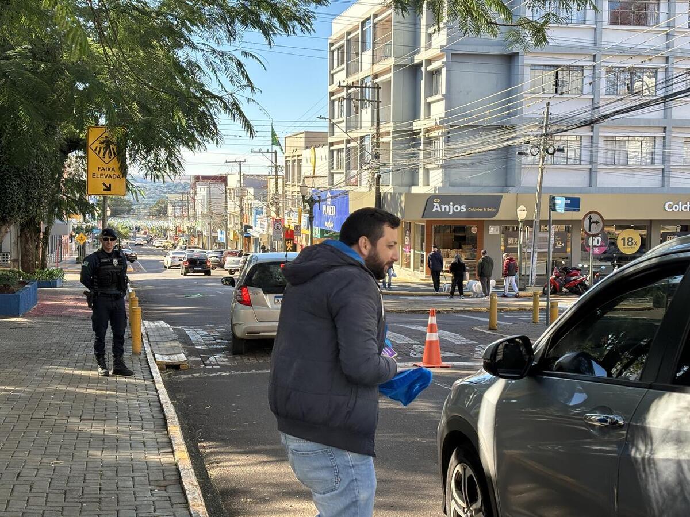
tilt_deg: -3.3
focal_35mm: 52
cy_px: 258
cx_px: 345
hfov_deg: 36.8
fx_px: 1037
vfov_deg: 28.0
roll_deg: -0.4
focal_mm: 5.96
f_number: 1.6
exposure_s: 1/466
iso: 32
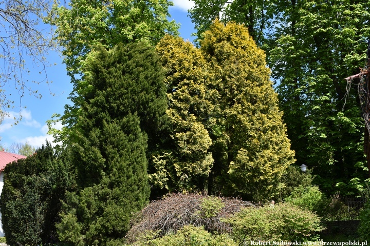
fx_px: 416
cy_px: 123
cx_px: 185
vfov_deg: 33.0
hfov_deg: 47.9
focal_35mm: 40
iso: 200
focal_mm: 27
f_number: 8
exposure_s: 1/400
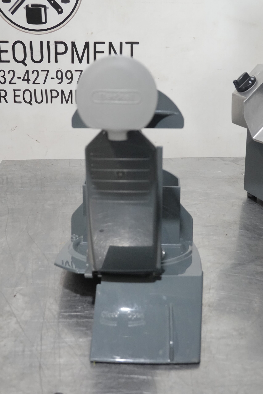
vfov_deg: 47.4
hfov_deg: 32.6
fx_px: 449
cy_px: 197
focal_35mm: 41
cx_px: 132
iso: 1250
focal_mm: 15.28
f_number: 4
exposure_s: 1/50
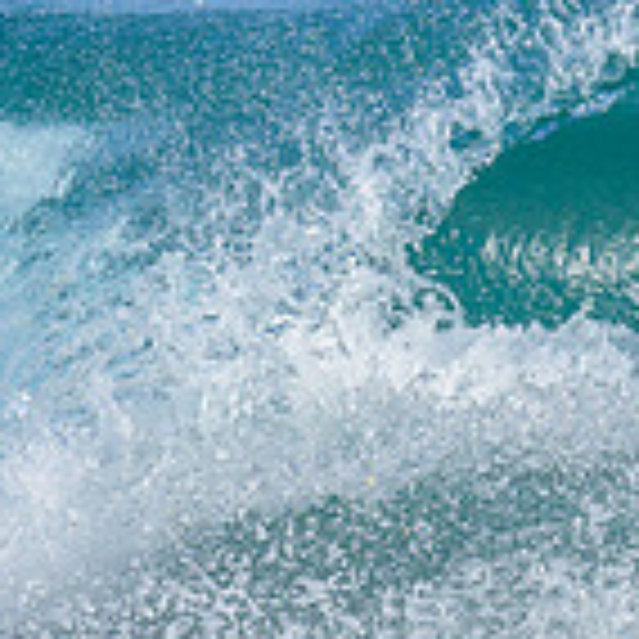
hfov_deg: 0.5
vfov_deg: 0.5
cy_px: 214
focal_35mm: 3827
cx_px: 1182
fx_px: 79926
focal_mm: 800
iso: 450
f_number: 6.3
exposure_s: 1/2000
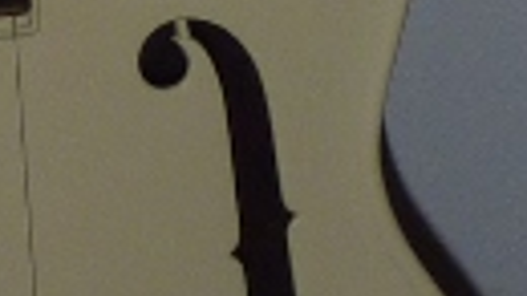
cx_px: -568
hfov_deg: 7.1
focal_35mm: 291
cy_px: -653
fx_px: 4065
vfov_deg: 4.0
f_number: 3.7
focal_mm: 6
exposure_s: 1/30
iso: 100
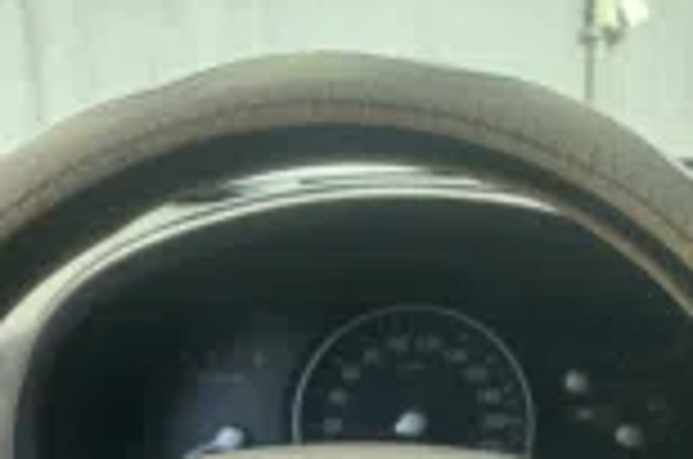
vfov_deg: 20.4
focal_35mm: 65
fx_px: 1249
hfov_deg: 30.7
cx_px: 477
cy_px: 423
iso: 80
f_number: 1.78
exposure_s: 1/1453
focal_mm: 6.86
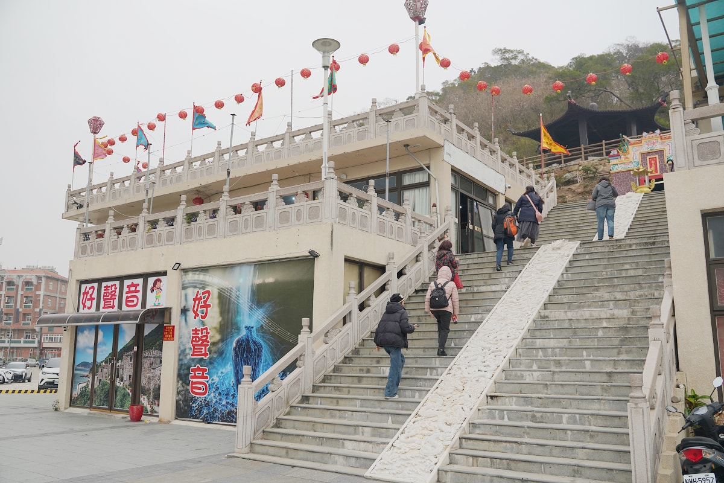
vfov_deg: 43.6
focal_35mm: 30
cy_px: 242
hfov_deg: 61.9
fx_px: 603
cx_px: 362
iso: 100
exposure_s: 1/250
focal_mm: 30
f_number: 4.5
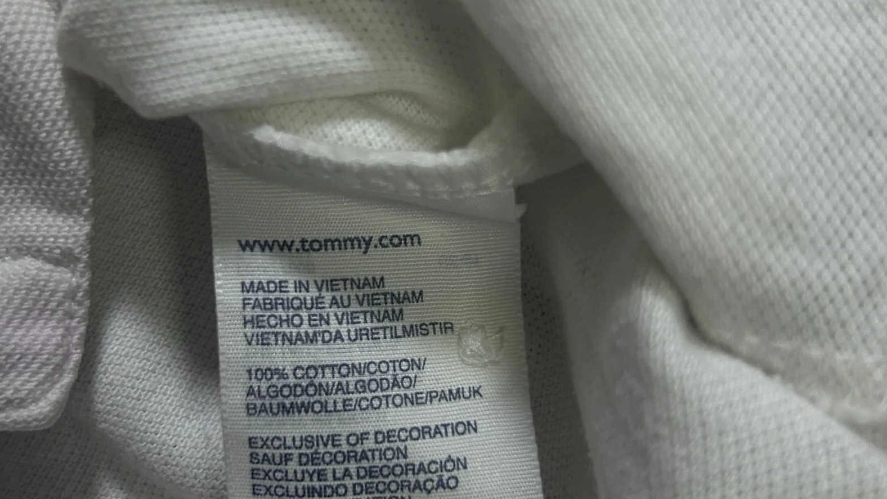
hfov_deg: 44.4
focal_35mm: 46
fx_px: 1082
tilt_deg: -59.3
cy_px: 257
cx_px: 366
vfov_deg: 26.0
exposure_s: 1/100
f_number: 1.5
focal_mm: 5.7
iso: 125
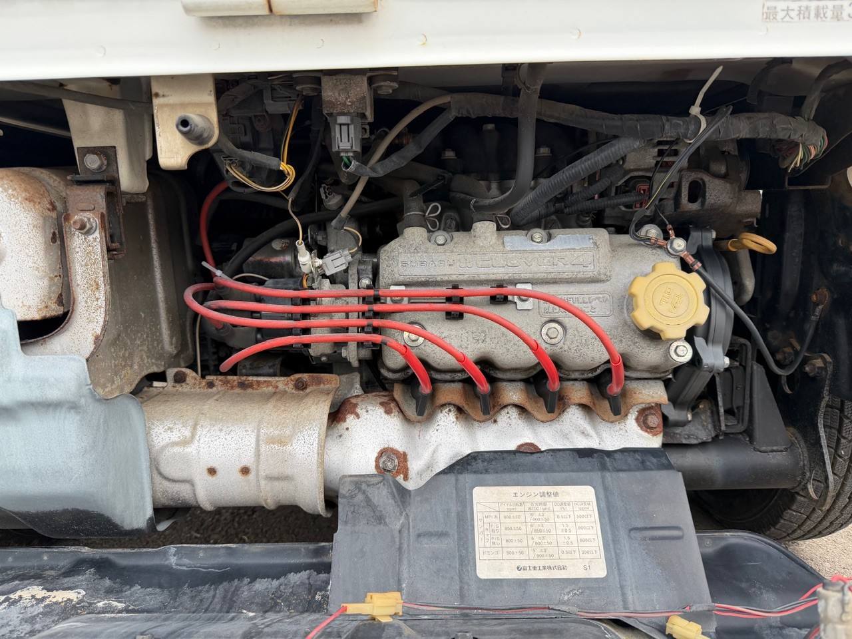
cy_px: 320
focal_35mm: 24
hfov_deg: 71.6
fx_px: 591
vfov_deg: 56.8
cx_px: 426
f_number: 1.78
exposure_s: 1/438
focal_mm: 6.76
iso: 100
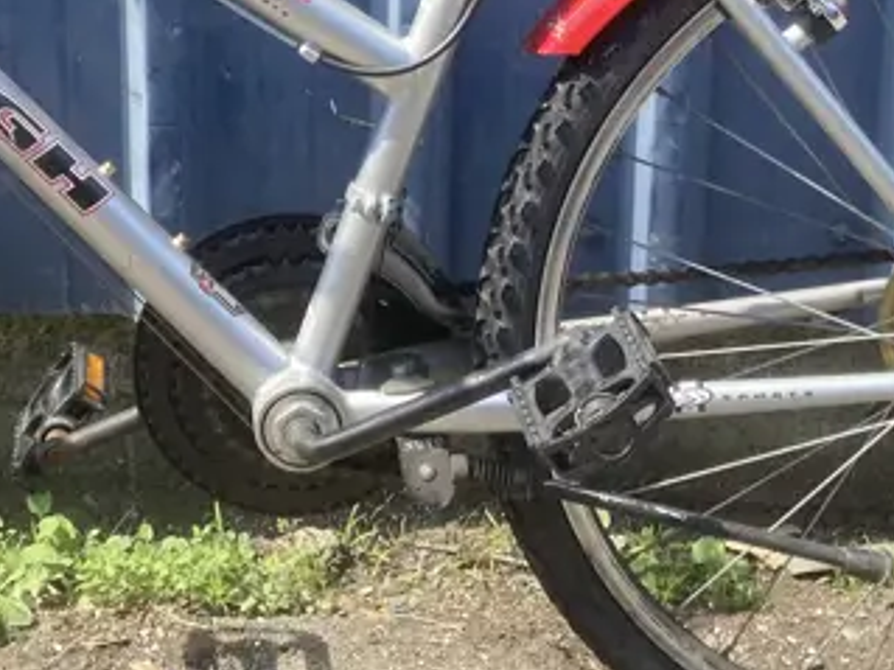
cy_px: -3
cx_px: 177
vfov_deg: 16.1
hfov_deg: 21.5
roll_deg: -0.4
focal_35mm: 90
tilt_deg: -17.3
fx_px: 2323
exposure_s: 1/197
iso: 20
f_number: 1.8
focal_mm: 3.99
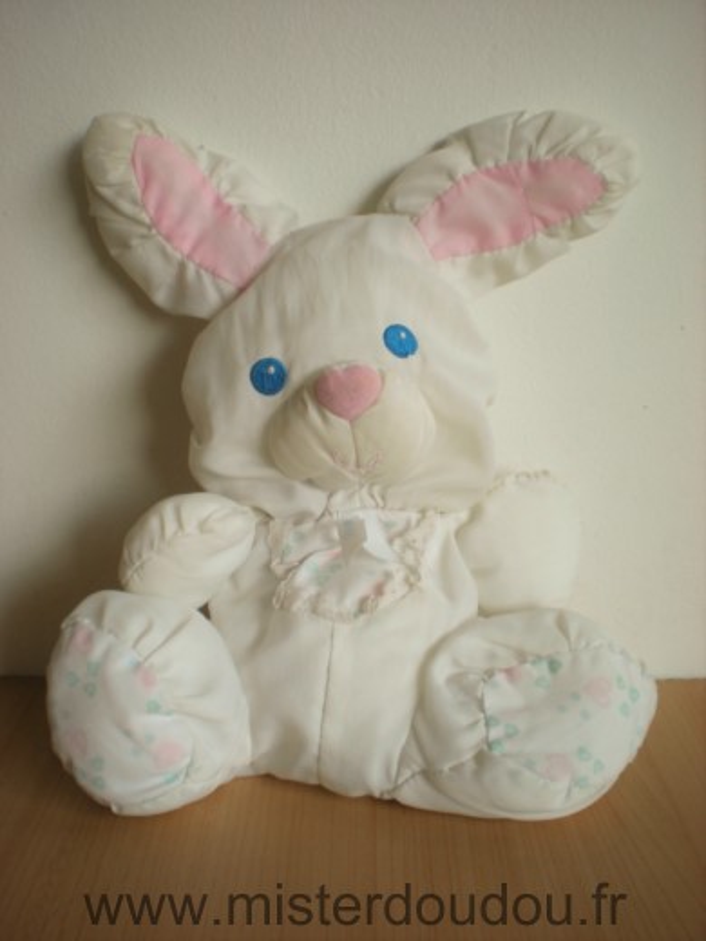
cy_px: 470
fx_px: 1033
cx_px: 353
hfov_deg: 37.7
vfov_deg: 49.0
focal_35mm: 38
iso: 64
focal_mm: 6.3
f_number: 3.1
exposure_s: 1/103
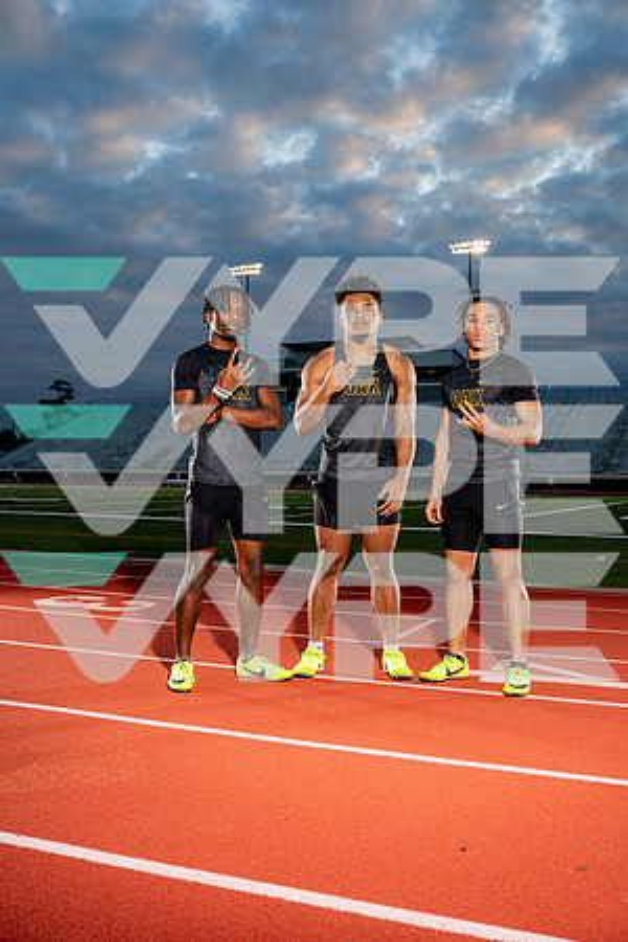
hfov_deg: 37.9
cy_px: 471
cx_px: 314
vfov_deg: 54.4
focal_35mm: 35
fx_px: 916
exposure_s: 1/1250
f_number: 4
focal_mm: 35
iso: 320
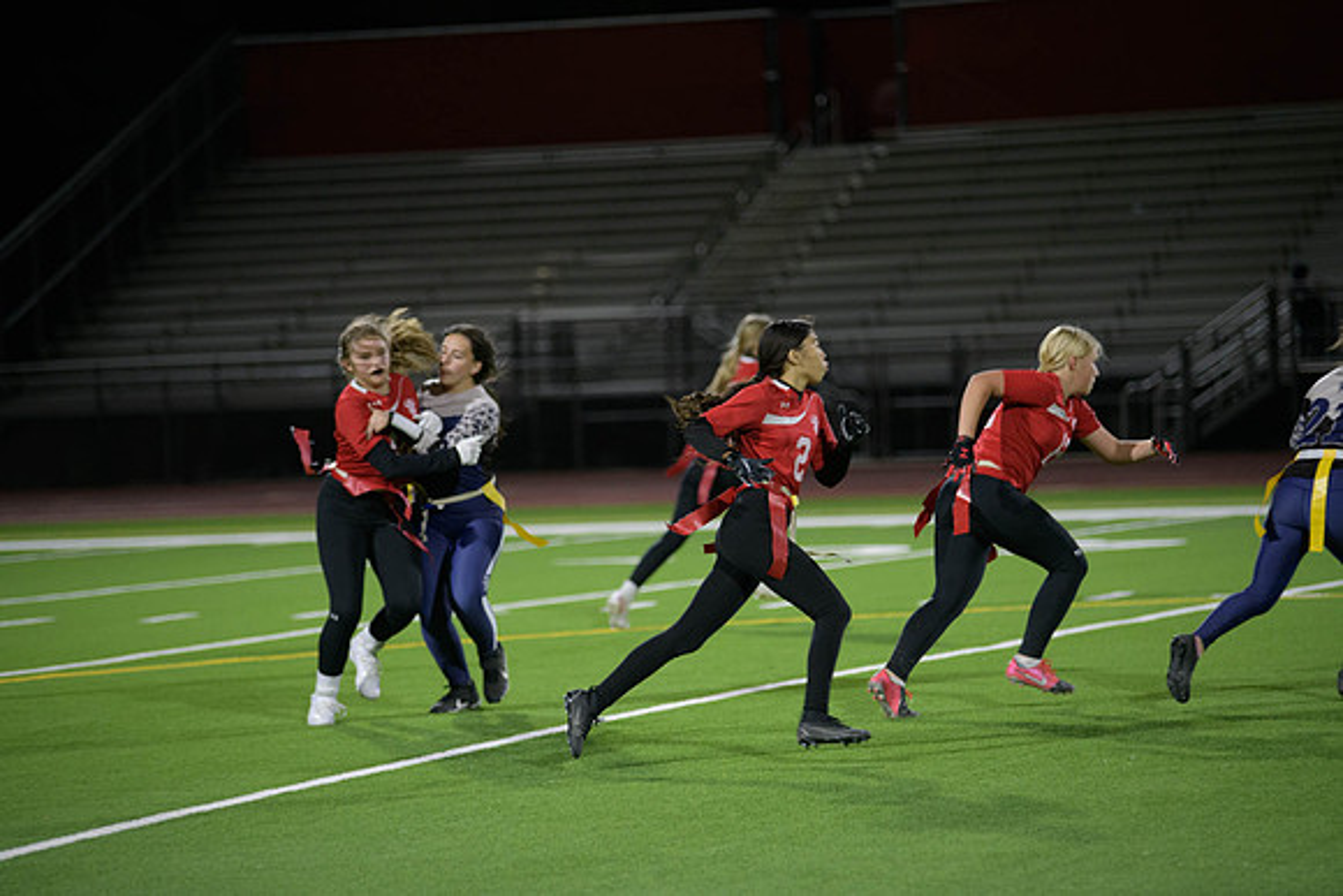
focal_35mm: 130
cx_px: 672
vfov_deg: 10.6
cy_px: 448
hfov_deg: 15.8
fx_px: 4851
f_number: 2.8
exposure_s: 1/640
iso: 2800
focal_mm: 130
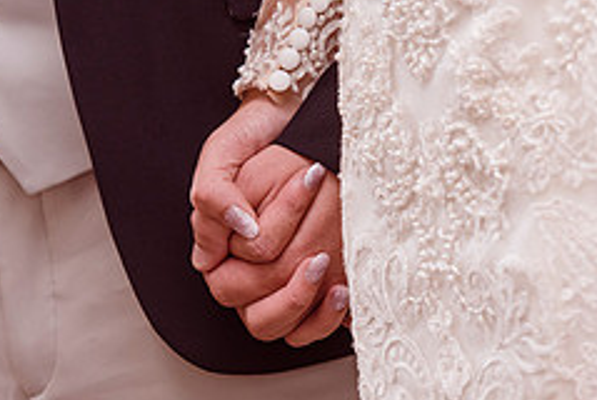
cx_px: 207
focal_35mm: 388
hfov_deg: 5.3
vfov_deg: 3.6
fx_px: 6442
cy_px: 264
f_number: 5.6
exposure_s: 1/200
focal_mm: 160
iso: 500
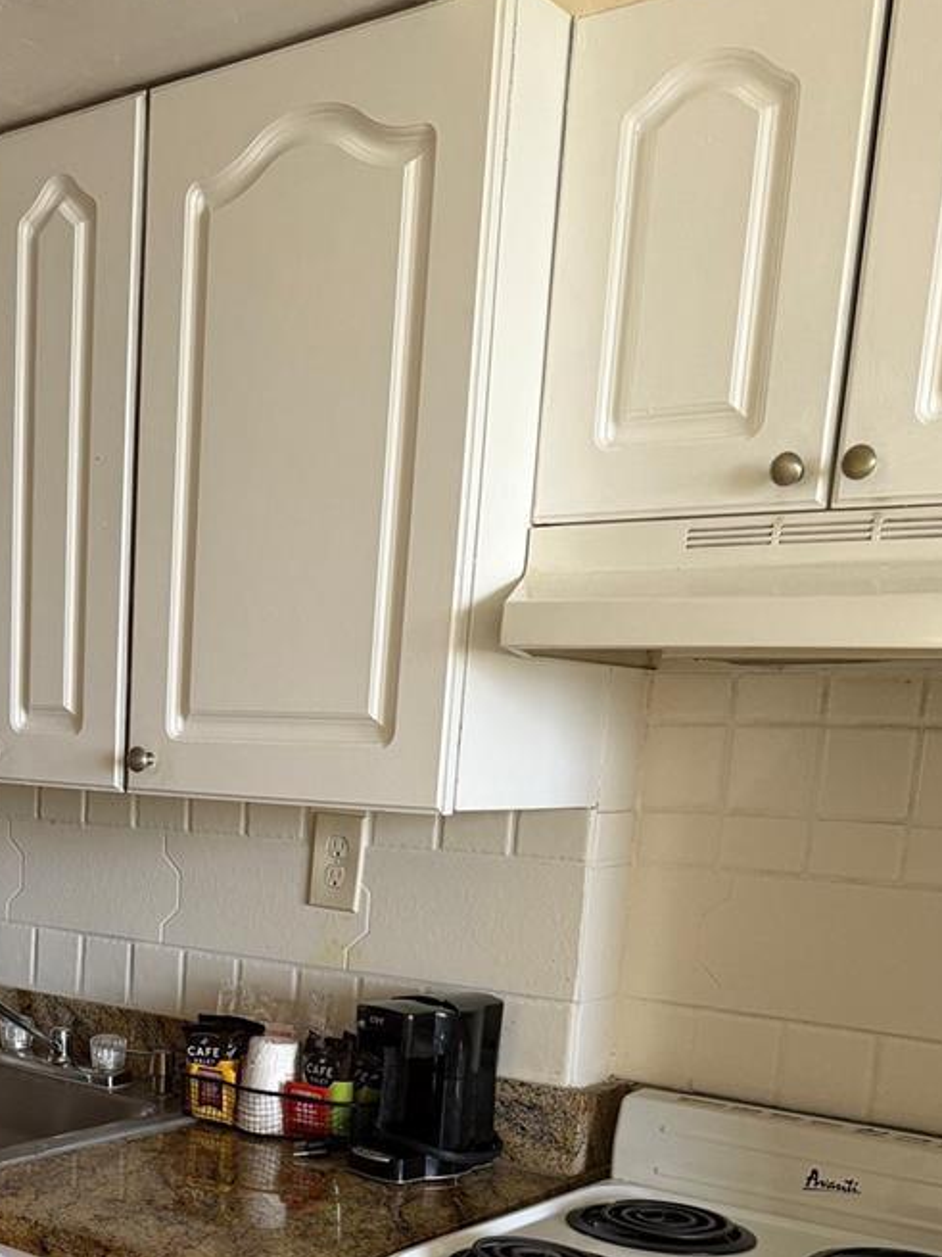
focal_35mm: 44
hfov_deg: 31.8
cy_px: 1067
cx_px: 159
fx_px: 1597
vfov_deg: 40.5
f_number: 1.78
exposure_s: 1/60
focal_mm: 6.76
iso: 250
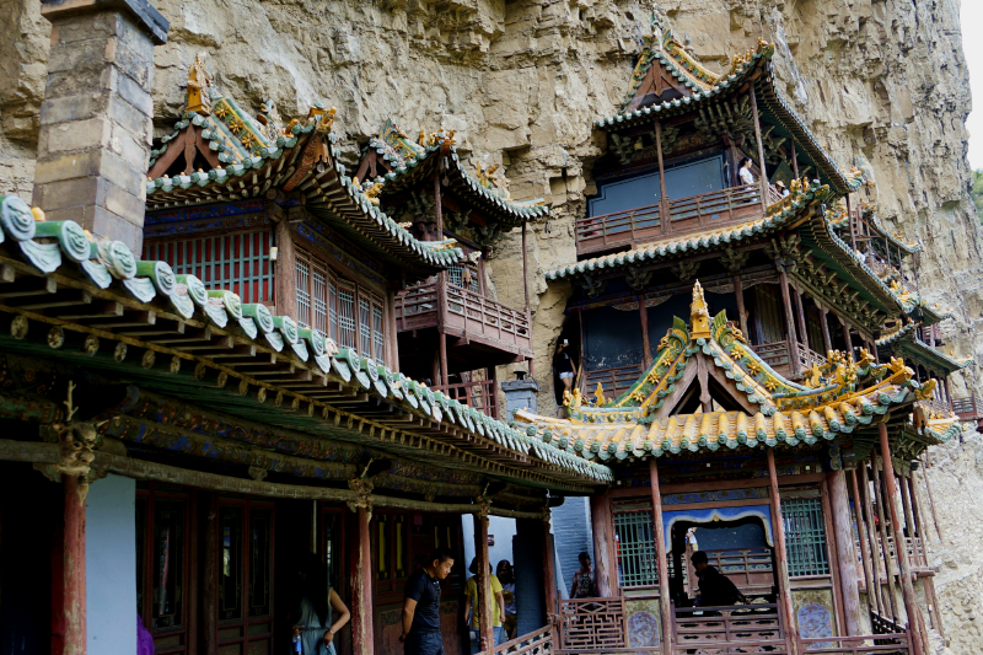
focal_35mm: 36
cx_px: 492
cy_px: 328
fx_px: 983
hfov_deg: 53.1
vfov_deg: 36.9
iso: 160
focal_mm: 24
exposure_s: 1/60
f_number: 4
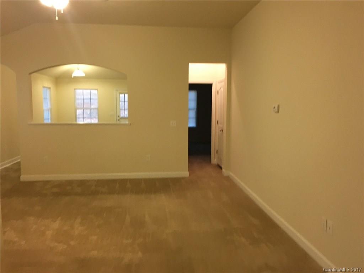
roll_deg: -1.1
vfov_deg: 48.2
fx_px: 305
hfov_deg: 61.7
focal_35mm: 29
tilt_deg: -1.6
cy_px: 136
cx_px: 182
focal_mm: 4.15
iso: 200
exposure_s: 1/30
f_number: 2.2
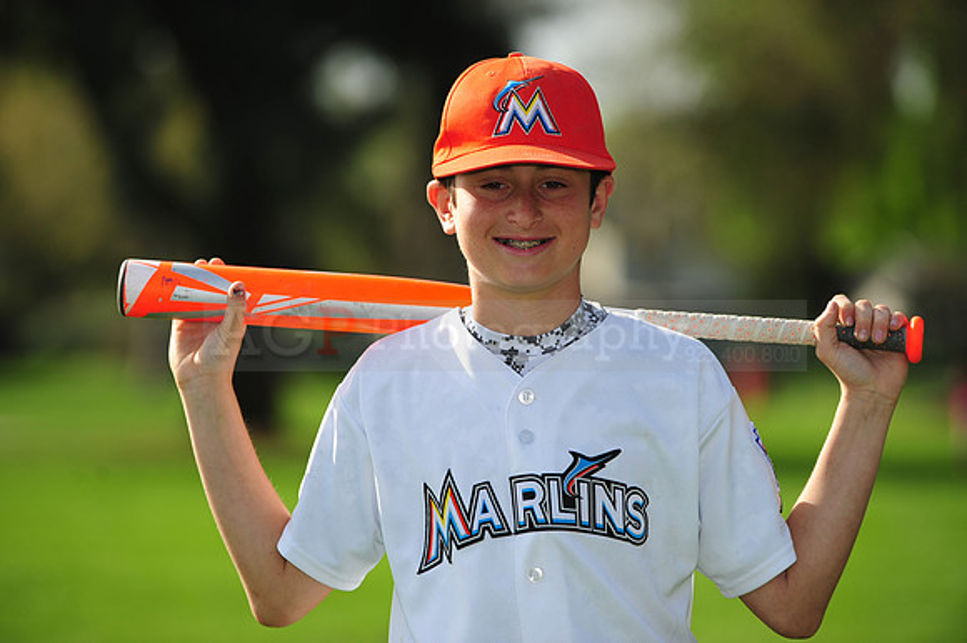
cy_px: 322
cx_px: 484
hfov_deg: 10.3
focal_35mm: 200
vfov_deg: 6.9
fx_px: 5369
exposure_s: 1/1250
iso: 200
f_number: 4.5
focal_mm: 200
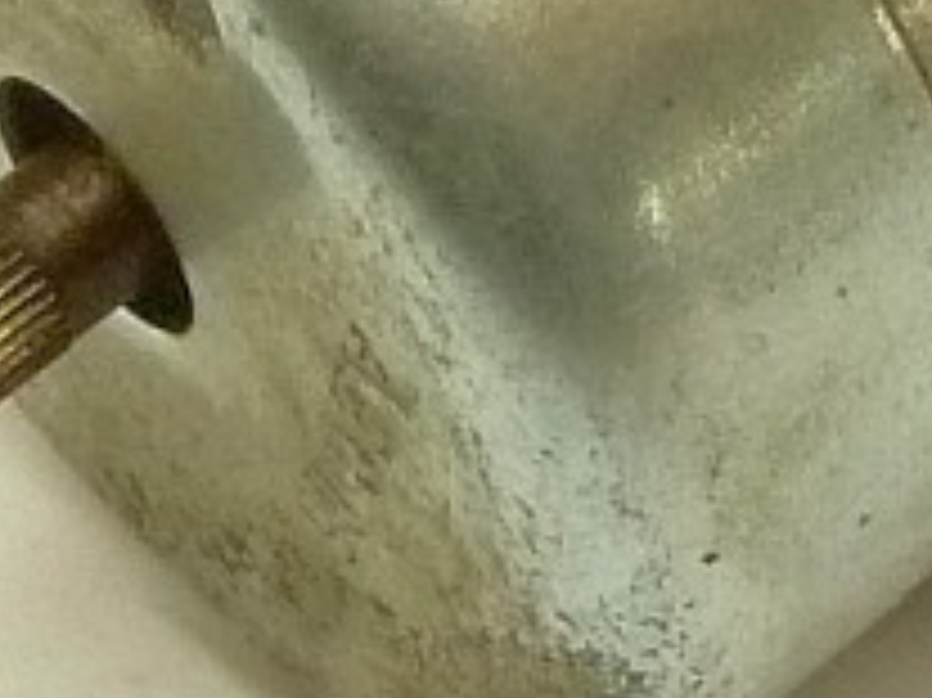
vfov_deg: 9.0
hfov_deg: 12.2
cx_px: 1150
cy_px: -581
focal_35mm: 158
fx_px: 4252
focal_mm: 5.7
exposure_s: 1/30
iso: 320
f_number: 3.5
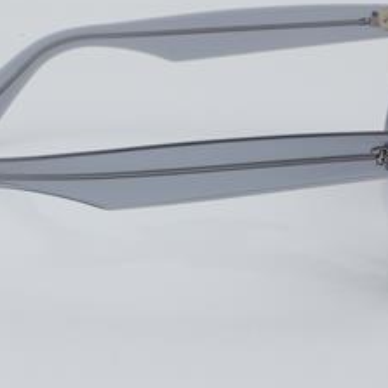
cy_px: 165
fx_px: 1595
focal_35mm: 126
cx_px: 150
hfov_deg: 13.9
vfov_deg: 13.9
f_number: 32
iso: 100
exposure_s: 1/3
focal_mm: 55
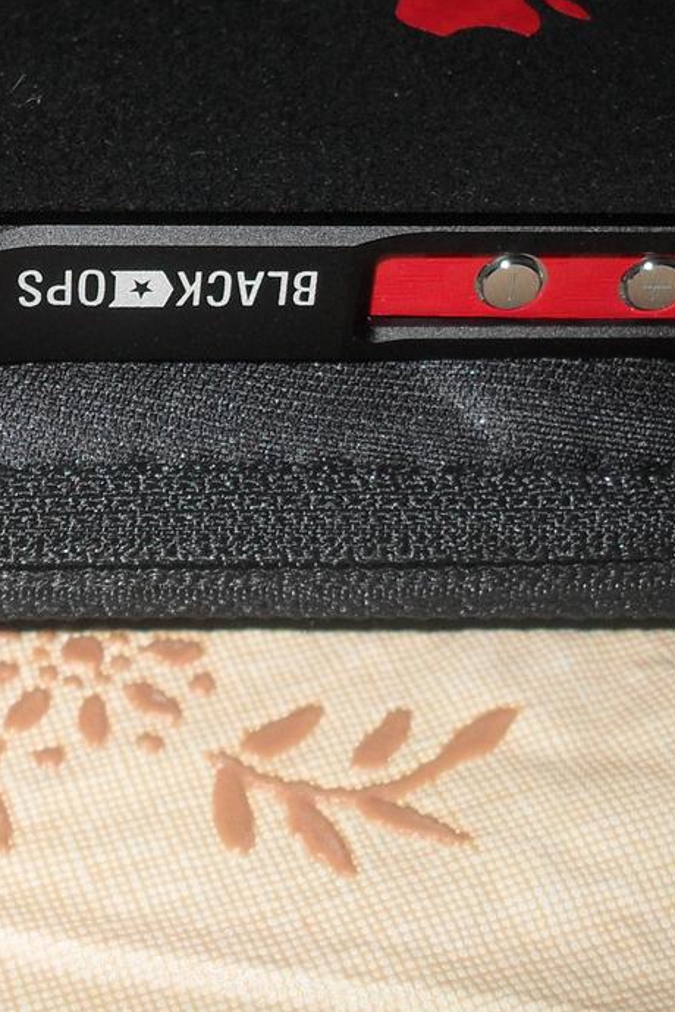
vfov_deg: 26.5
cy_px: 317
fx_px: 2137
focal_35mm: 76
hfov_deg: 17.7
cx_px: 62
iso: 100
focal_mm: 6.2
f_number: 8.9
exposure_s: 1/45
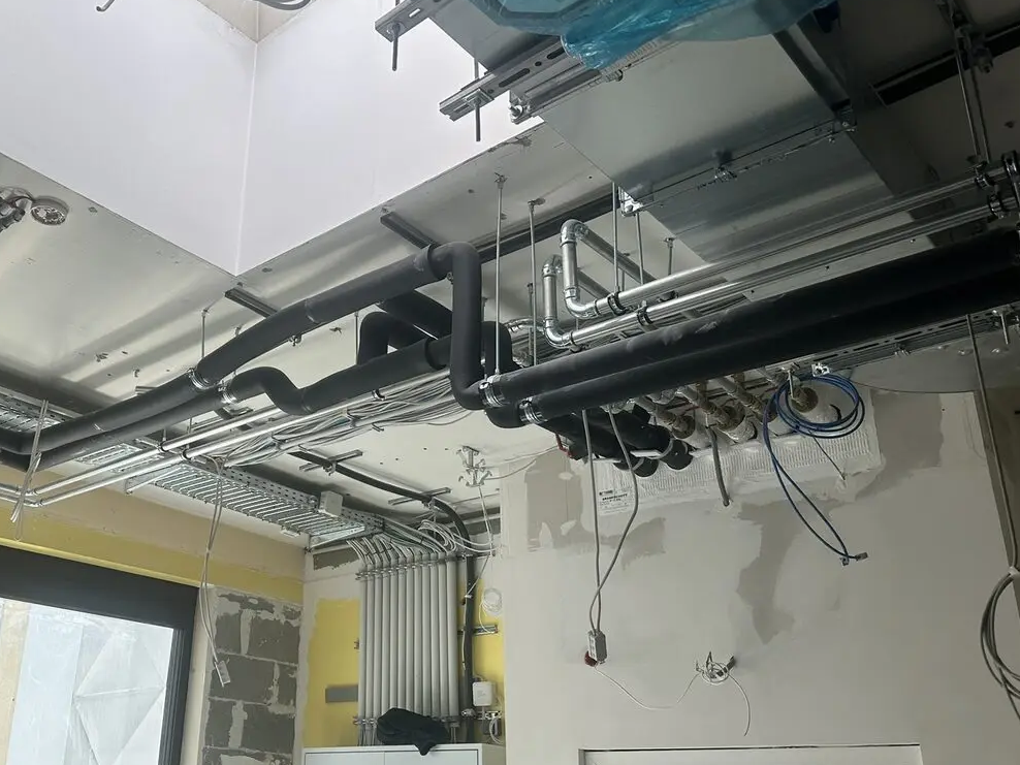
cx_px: 350
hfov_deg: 53.0
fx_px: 1002
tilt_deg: +25.0
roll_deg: -1.8
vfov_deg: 41.8
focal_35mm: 34
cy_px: 411
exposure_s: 1/989
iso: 80
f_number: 1.78
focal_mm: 6.86
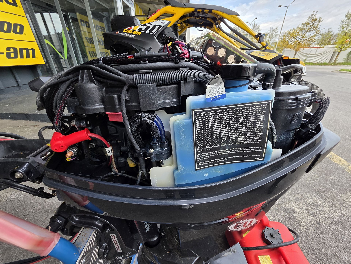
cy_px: 132
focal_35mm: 13
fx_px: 132
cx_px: 176
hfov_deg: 106.2
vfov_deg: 89.9
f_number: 1.9
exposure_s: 1/251
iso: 40
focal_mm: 2.2
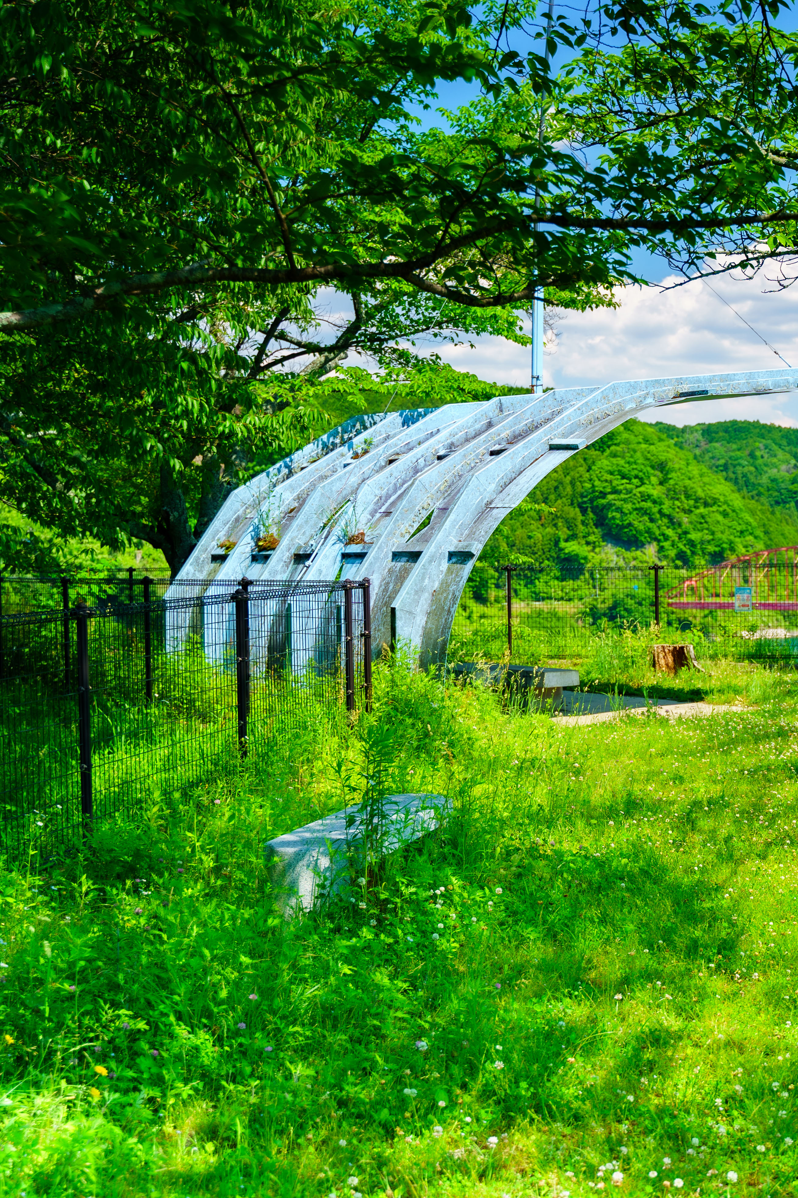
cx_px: 721
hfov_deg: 23.9
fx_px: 1829
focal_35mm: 55
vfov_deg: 36.2
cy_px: 591
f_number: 3.2
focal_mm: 36
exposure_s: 1/80
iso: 100
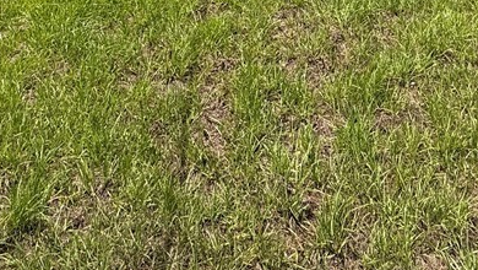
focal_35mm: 40
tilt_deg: +10.1
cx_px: 281
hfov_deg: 50.2
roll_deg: -1.7
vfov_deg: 22.5
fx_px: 507
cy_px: -167
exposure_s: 1/1795
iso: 50
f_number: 2.2
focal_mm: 2.22
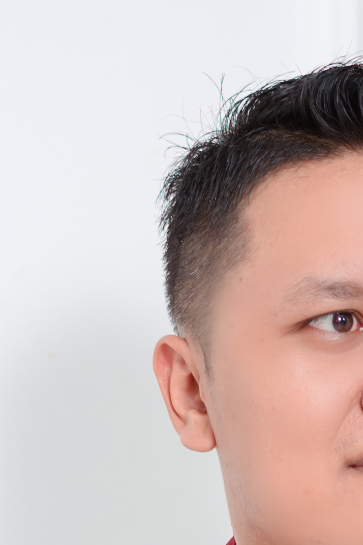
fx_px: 4235
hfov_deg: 4.9
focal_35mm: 280
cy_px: 1165
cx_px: 372
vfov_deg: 7.0
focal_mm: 50
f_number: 2.8
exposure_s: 1/125
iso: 200
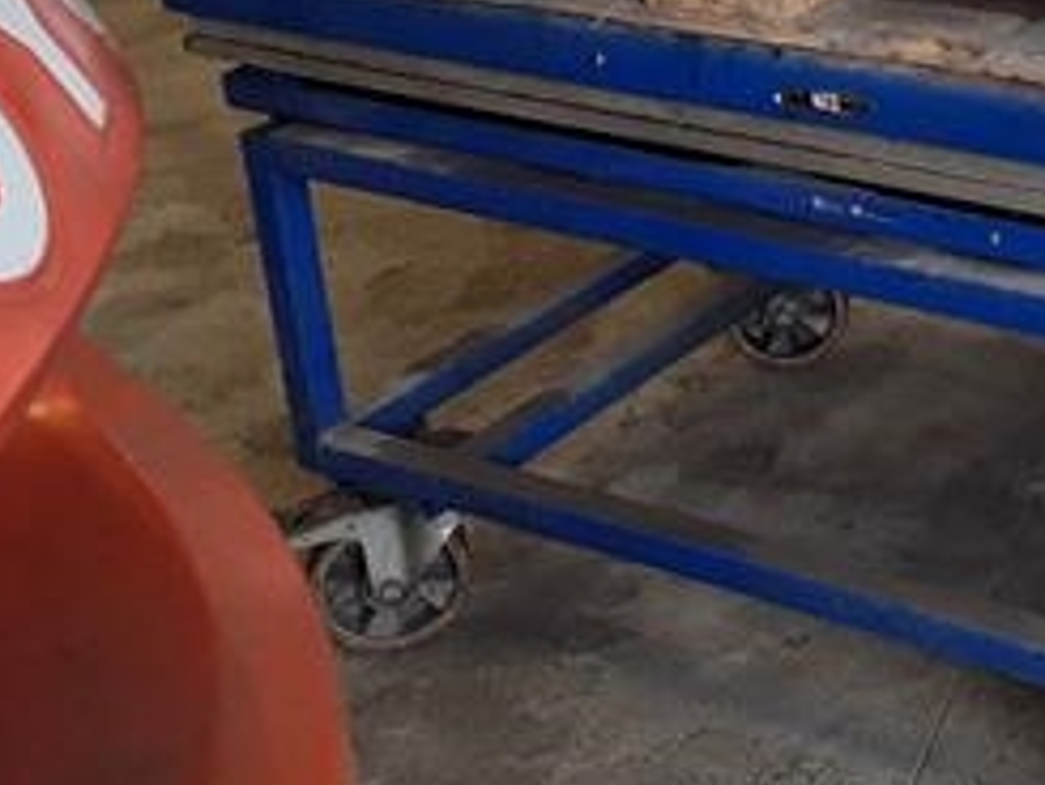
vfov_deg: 19.4
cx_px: 1258
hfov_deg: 24.2
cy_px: -51
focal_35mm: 73
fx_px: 2205
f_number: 1.9
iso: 50
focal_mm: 2.91
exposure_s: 1/50
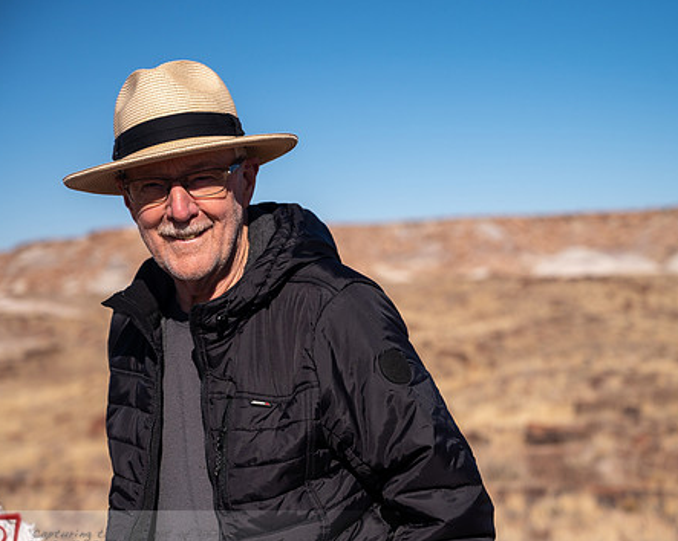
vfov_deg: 17.9
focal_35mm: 86
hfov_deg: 22.2
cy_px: 275
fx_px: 1725
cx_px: 398
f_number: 4
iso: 200
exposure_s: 1/5000
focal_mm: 70
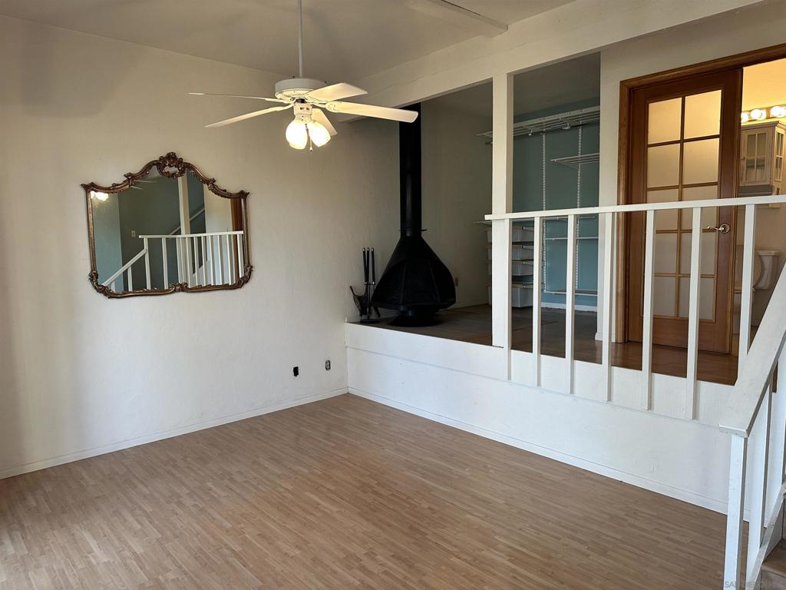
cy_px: 295
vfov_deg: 56.8
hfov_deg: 71.6
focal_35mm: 24
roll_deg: +1.1
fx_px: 545
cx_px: 393
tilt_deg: -6.2
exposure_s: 1/120
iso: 160
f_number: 1.78
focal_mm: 6.86
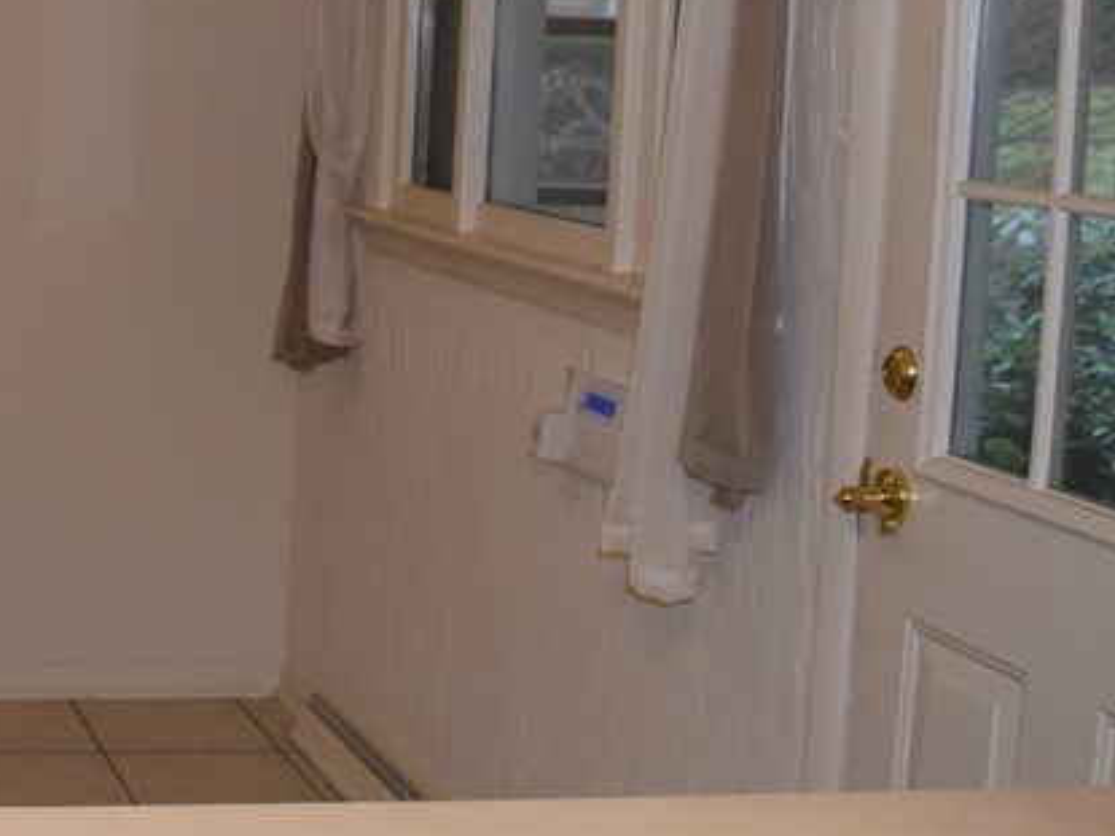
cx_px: -196
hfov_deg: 25.8
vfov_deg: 21.5
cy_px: 269
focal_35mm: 68
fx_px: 2190
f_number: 4.5
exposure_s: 1/80
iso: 800
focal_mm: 18
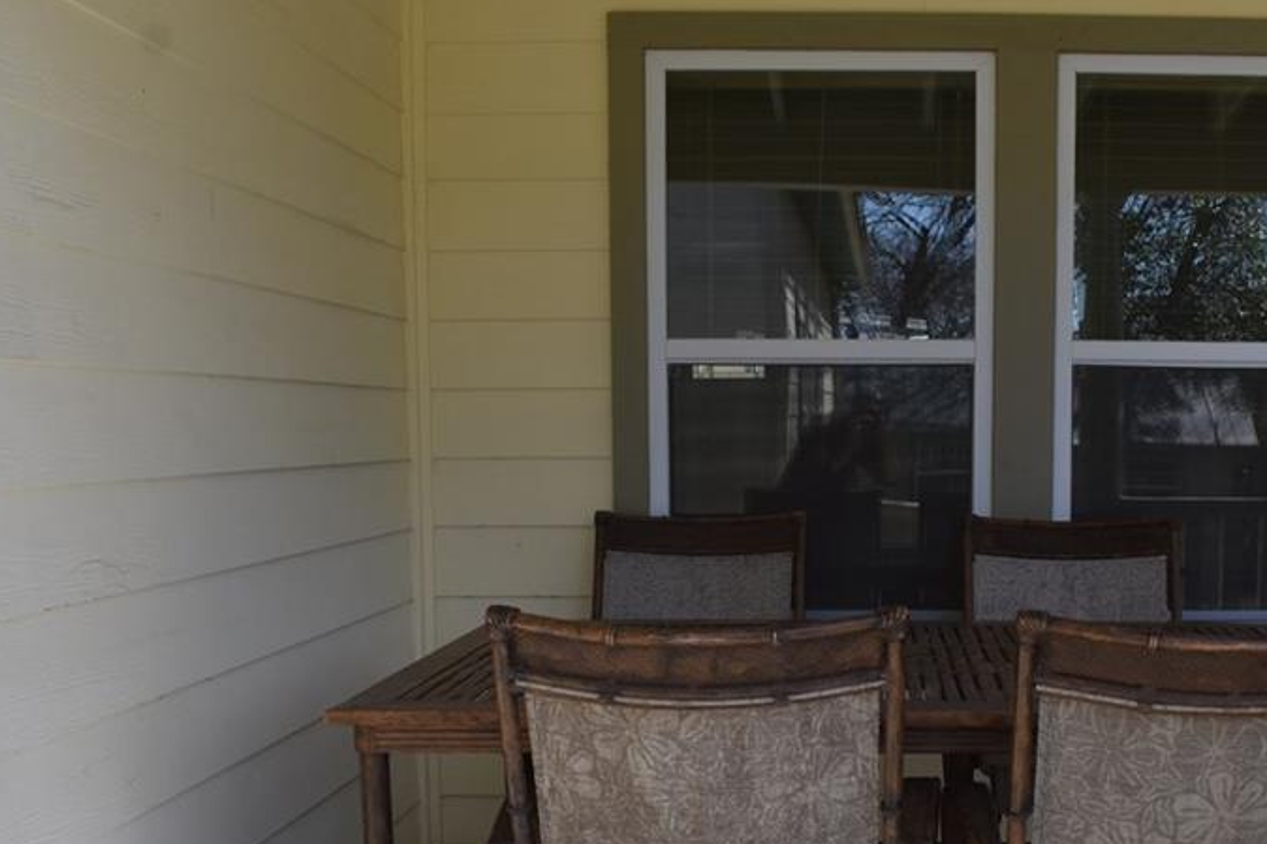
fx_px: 1443
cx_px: 882
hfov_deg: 46.4
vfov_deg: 32.2
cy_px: 607
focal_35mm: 41
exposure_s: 1/250
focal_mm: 18
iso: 320
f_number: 8
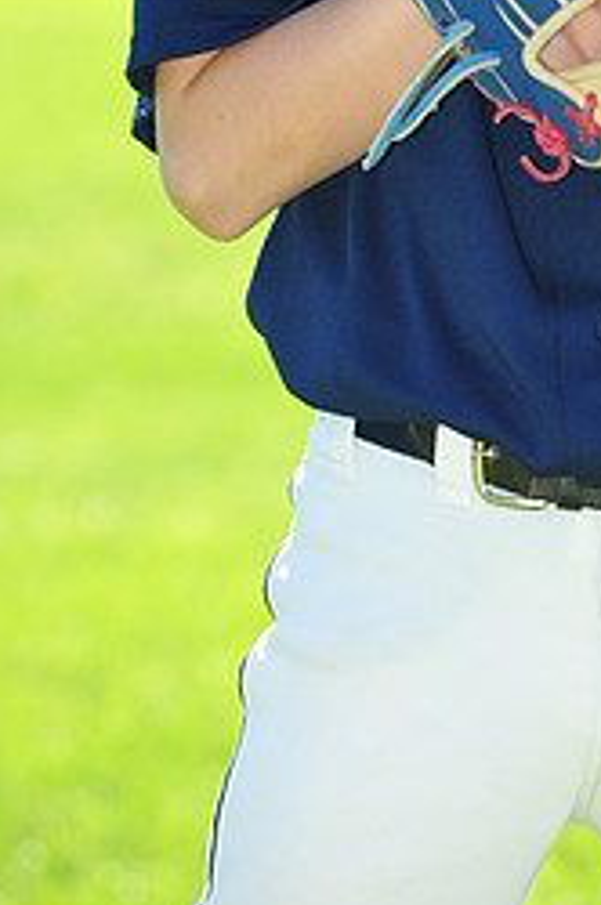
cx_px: 630
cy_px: -134
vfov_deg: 4.4
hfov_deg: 3.0
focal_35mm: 464
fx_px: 11651
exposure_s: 1/320
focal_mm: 200
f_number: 7.1
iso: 320
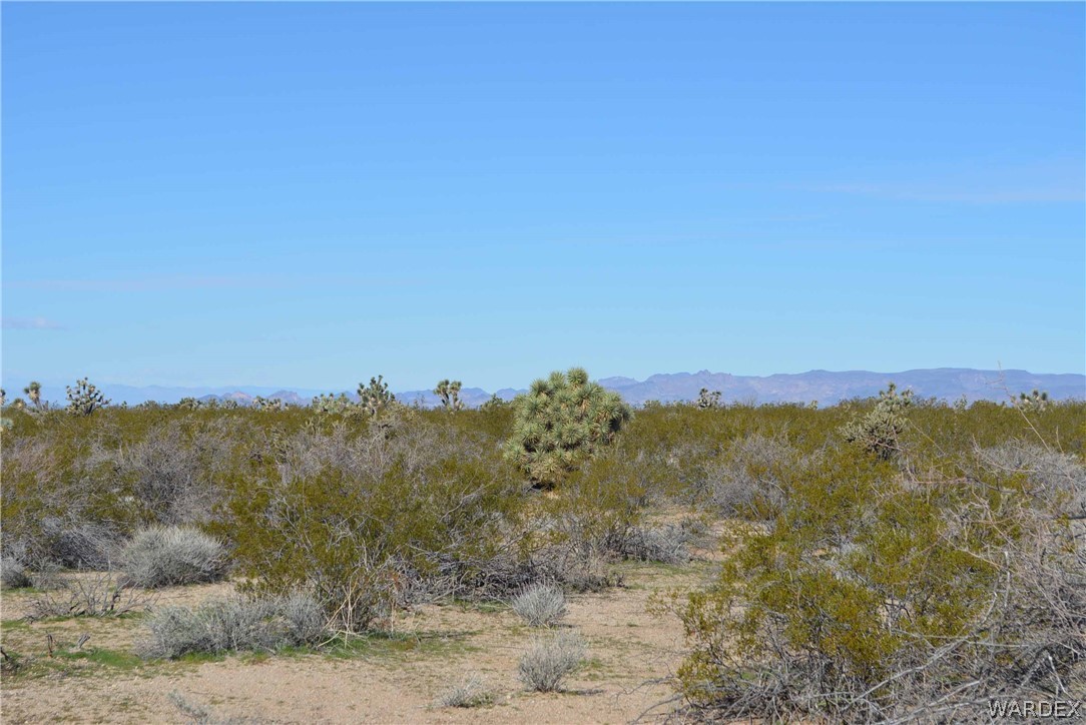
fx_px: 2490
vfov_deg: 16.6
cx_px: 543
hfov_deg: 24.6
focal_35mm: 82
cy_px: 362
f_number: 9
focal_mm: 55
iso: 100
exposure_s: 1/320
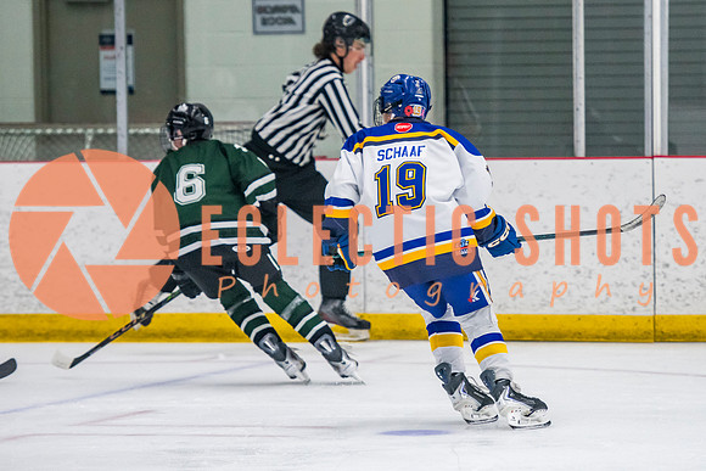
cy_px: 224
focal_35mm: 260
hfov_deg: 7.9
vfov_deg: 5.3
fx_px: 5099
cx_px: 453
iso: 2000
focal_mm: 160
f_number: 3.2
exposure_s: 1/640
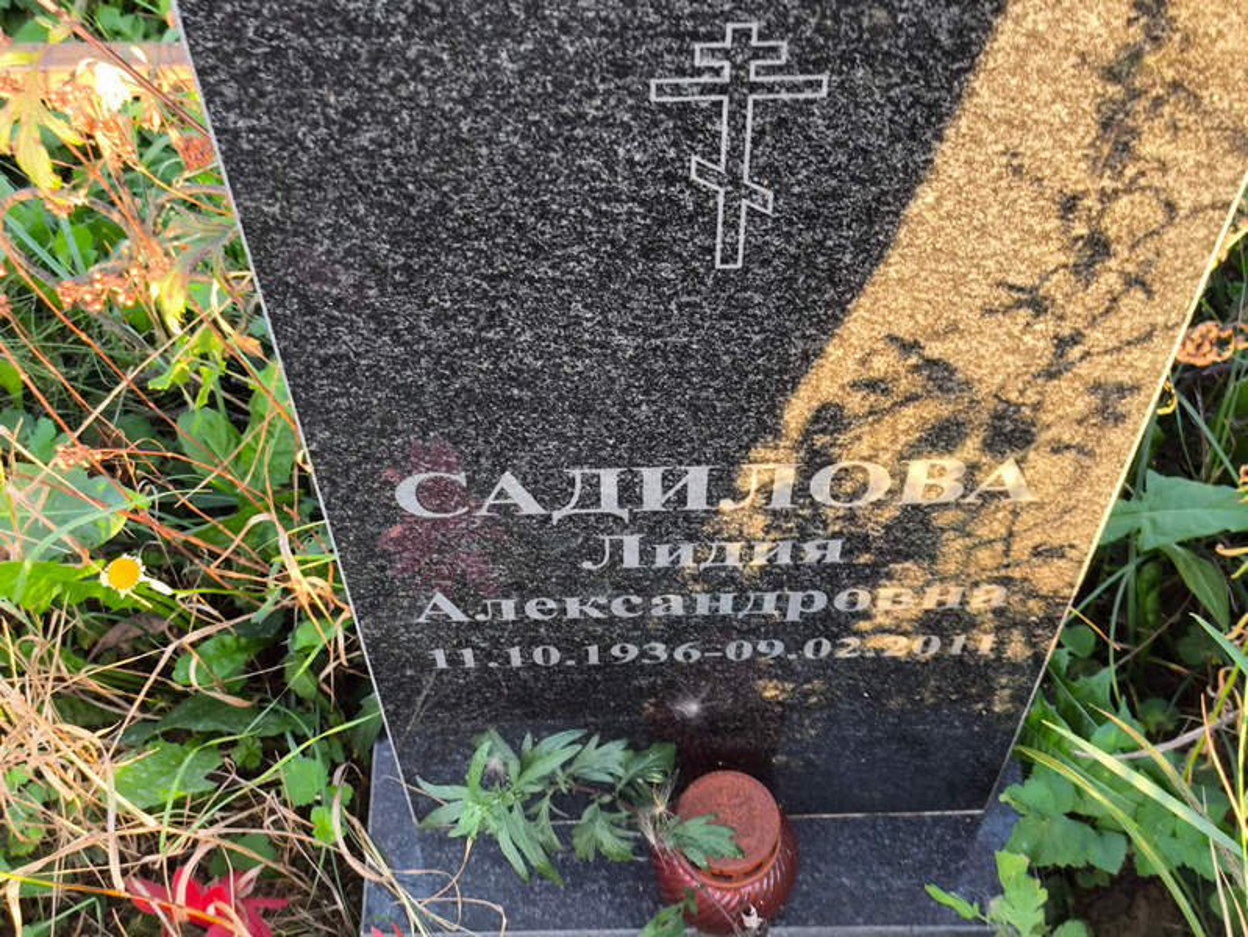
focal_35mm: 50
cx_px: 624
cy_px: 468
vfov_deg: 29.1
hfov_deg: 38.2
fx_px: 1803
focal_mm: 4.71
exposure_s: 1/50
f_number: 1.7
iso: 50
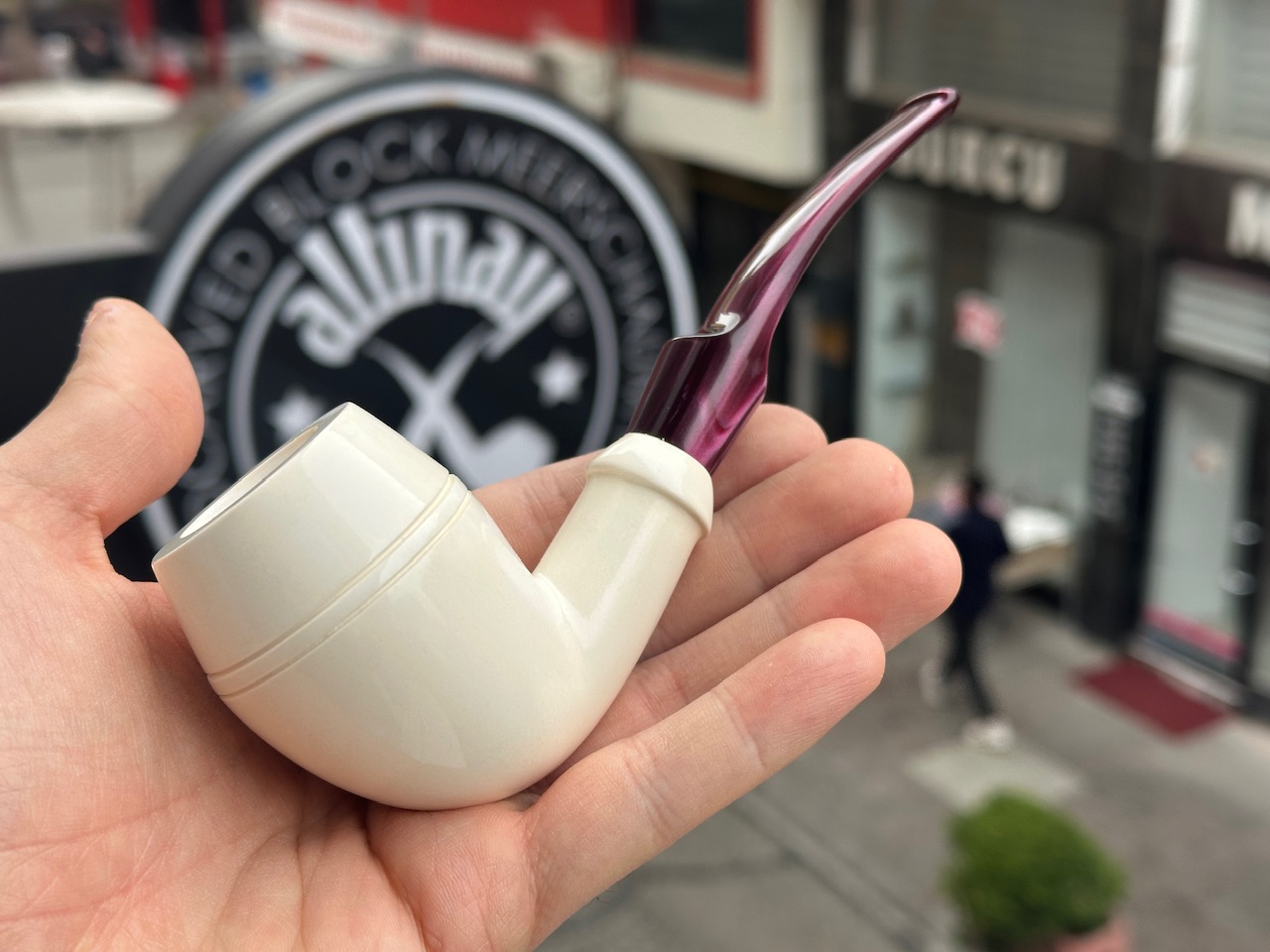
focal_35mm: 48
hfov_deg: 39.7
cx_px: 635
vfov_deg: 30.3
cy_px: 476
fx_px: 1761
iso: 64
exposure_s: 1/431
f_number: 1.78
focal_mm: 6.86
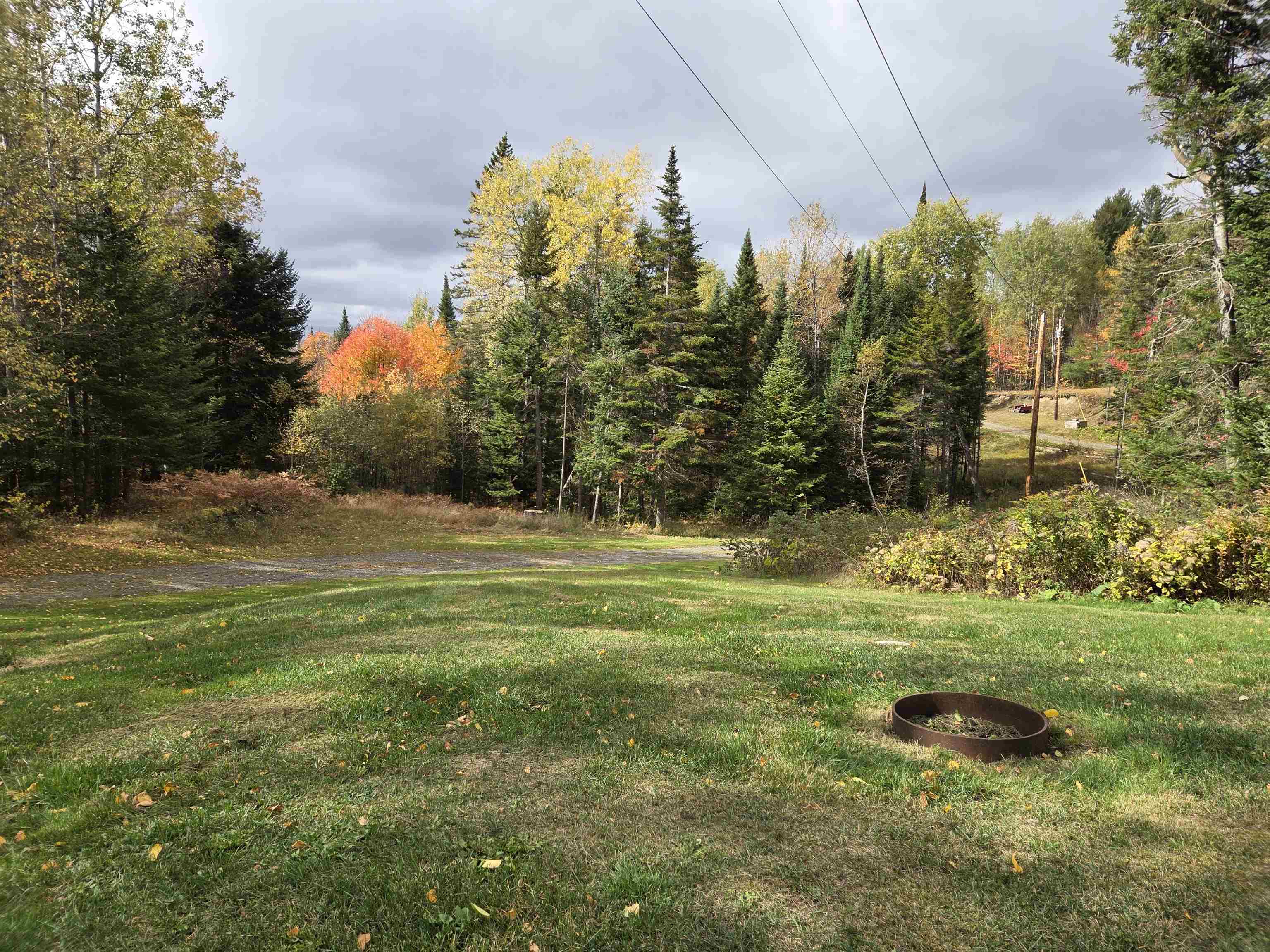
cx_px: 635
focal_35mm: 23
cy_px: 476
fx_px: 844
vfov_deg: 58.9
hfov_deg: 73.9
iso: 80
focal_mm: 5.4
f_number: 1.8
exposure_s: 1/2812
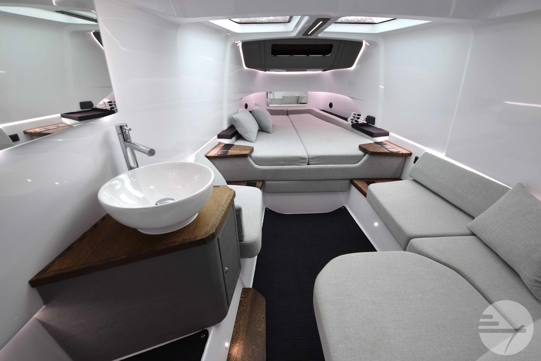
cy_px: 180
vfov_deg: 77.3
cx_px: 270
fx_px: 225
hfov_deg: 100.4
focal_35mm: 15
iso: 100
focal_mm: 10
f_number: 7.1
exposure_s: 1/10
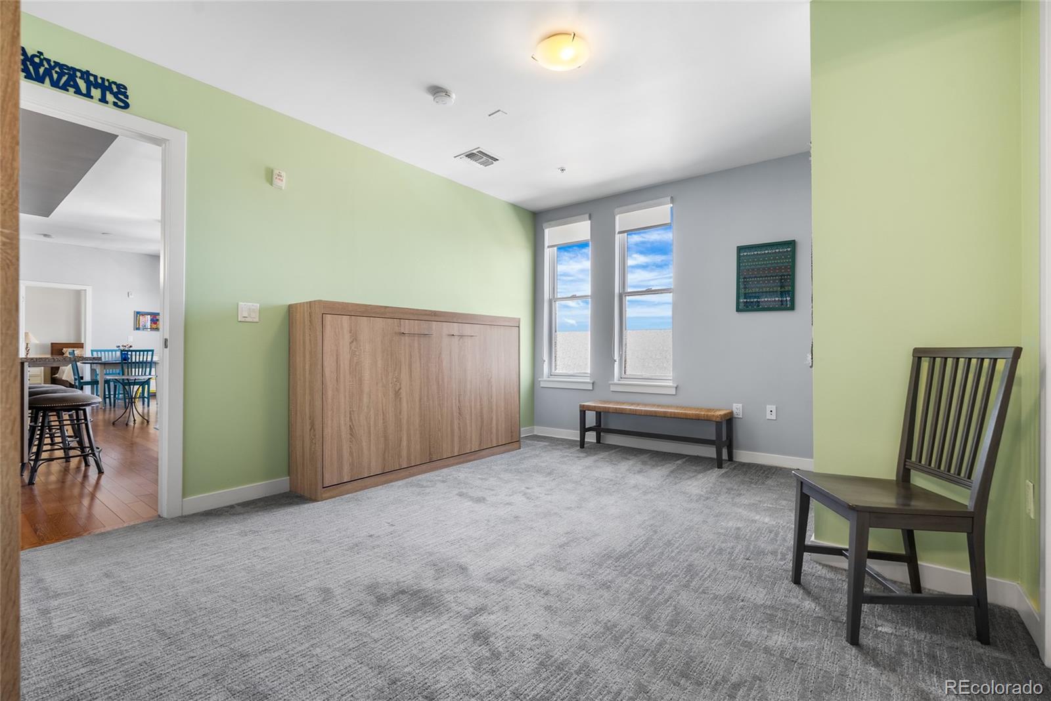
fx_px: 467
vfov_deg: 73.8
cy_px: 350
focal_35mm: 16
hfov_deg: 96.7
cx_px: 526
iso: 200
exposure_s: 1/2
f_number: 8
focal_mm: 16
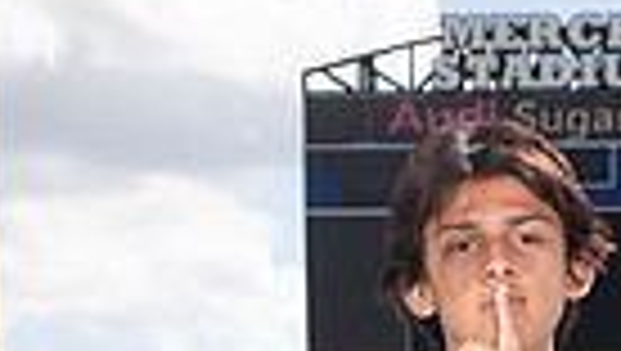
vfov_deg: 8.3
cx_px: 513
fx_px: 2143
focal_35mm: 130
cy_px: 950
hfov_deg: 16.3
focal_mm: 38
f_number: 7.1
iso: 125
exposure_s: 1/320
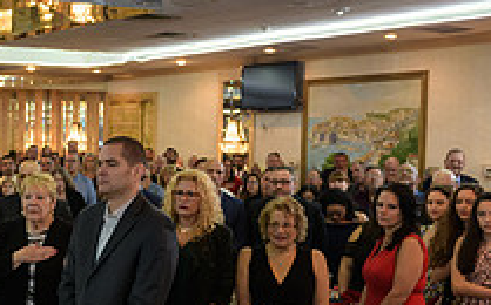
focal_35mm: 68
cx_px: -28
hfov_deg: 28.0
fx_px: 909
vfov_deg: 19.0
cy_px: 189
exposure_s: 1/125
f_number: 3.2
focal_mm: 24
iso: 1000
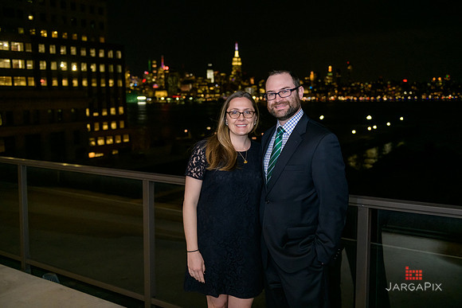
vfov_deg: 36.9
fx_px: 462
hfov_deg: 53.1
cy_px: 154
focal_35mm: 36
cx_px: 231
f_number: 3.2
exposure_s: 1/125
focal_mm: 36
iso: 1600
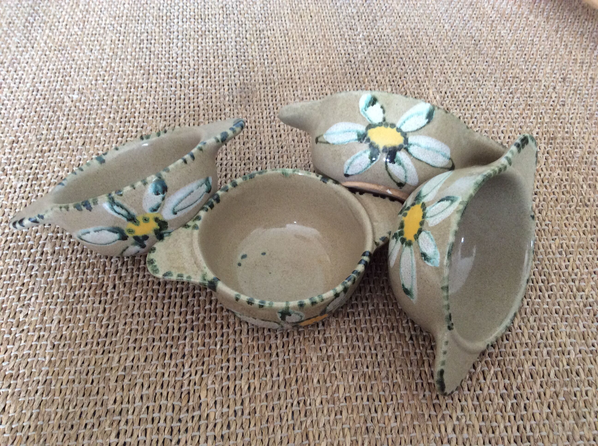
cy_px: 223
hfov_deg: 56.9
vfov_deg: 44.1
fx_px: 552
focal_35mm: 32
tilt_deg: -49.7
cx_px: 299
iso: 160
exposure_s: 1/25
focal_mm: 3.3
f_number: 2.4
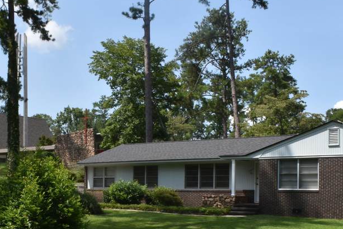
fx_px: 534
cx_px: 95
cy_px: 185
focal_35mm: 56
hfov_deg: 35.0
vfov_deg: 23.8
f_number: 20
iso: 100
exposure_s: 1/30
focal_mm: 18
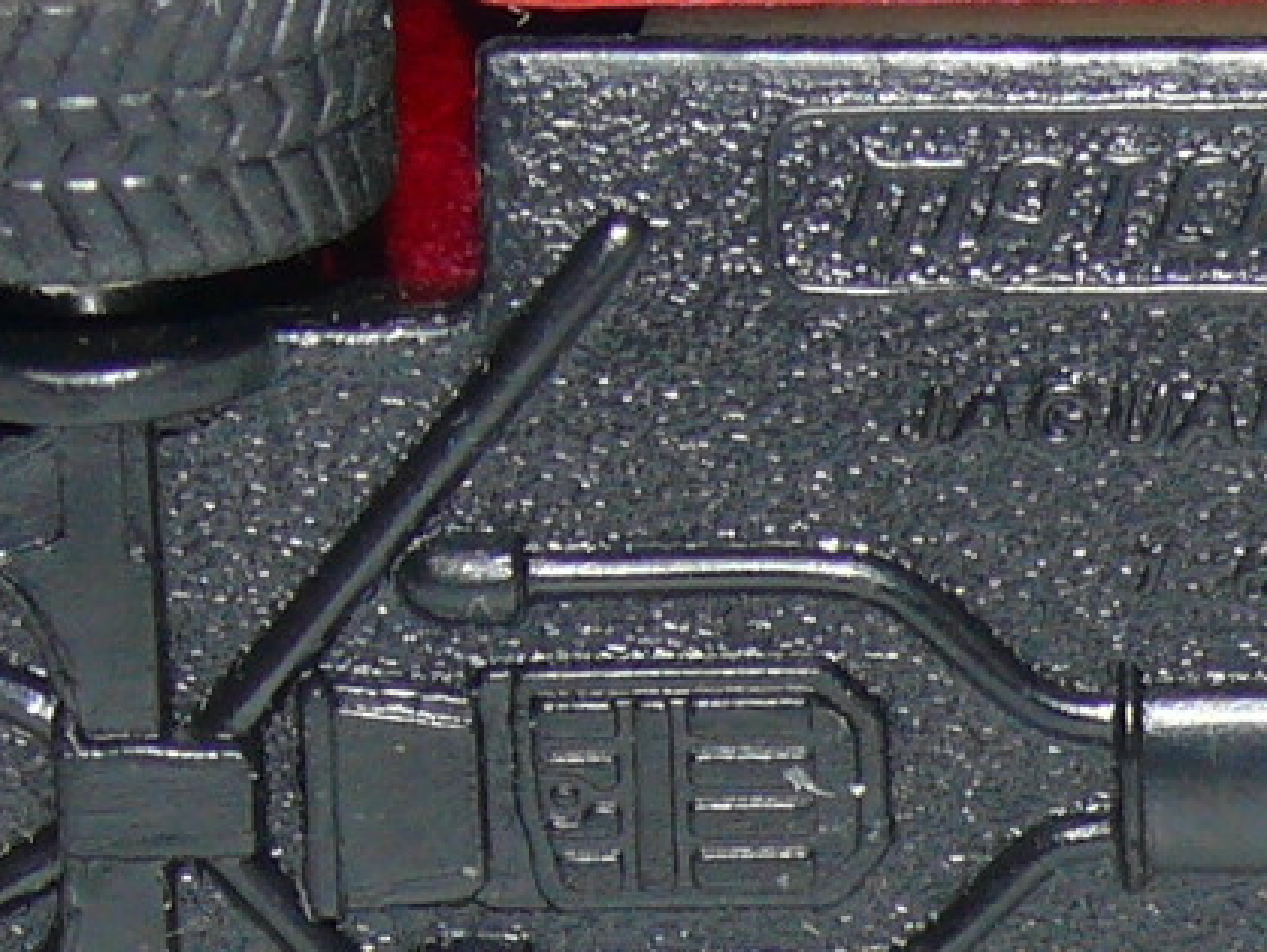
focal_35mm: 393
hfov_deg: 5.0
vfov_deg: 3.8
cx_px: 1352
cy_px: 614
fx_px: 14397
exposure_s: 1/30
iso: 100
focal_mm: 13.4
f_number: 4
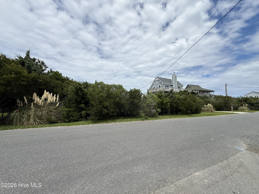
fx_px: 105
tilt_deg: +4.4
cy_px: 97
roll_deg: +0.0
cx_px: 130
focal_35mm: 14
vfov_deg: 85.7
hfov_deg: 102.1
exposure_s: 1/2841
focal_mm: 2.22
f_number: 2.2
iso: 50
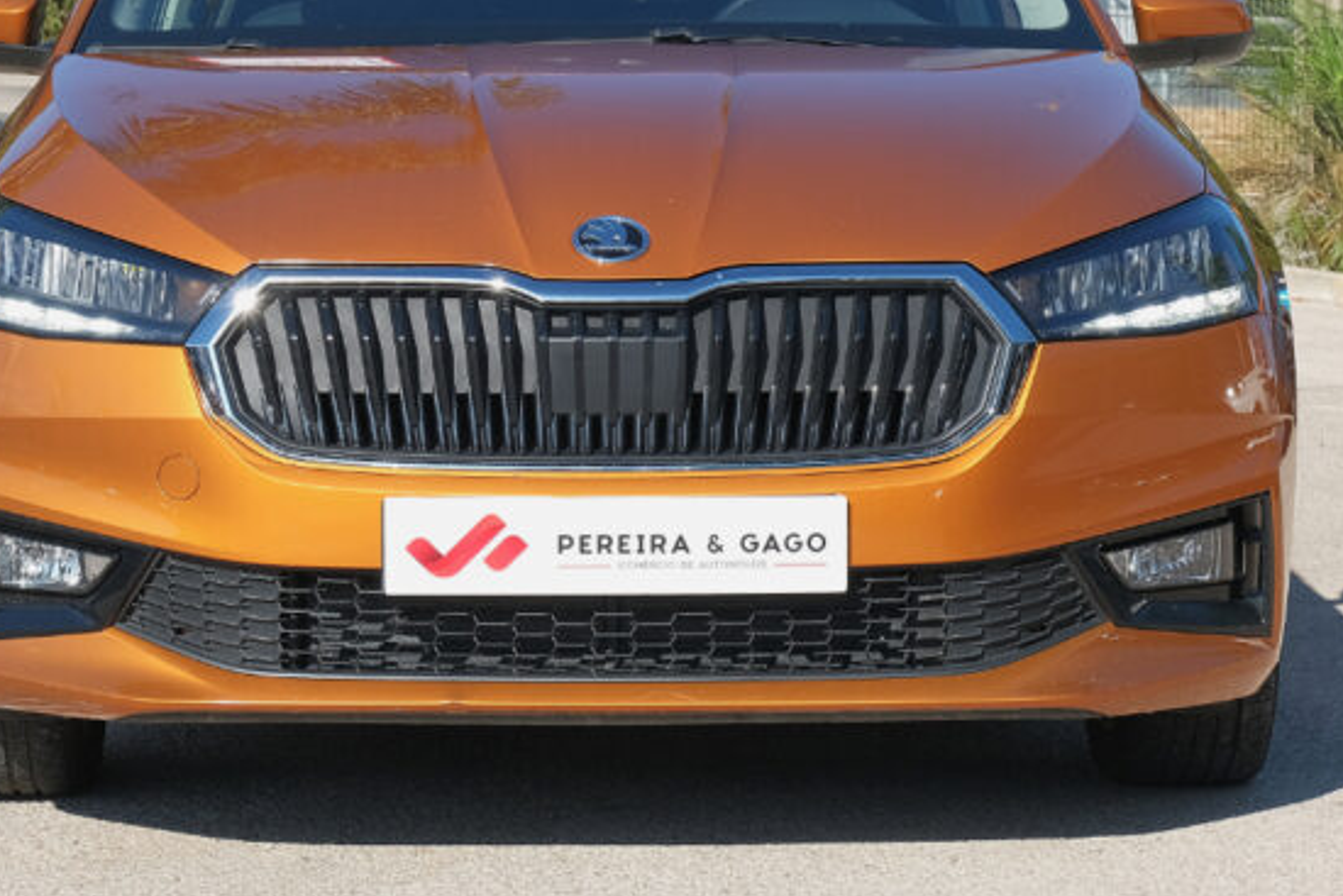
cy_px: 265
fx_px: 4515
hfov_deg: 16.9
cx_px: 532
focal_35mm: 121
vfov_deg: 11.3
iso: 160
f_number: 9
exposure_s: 1/200
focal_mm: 43.2
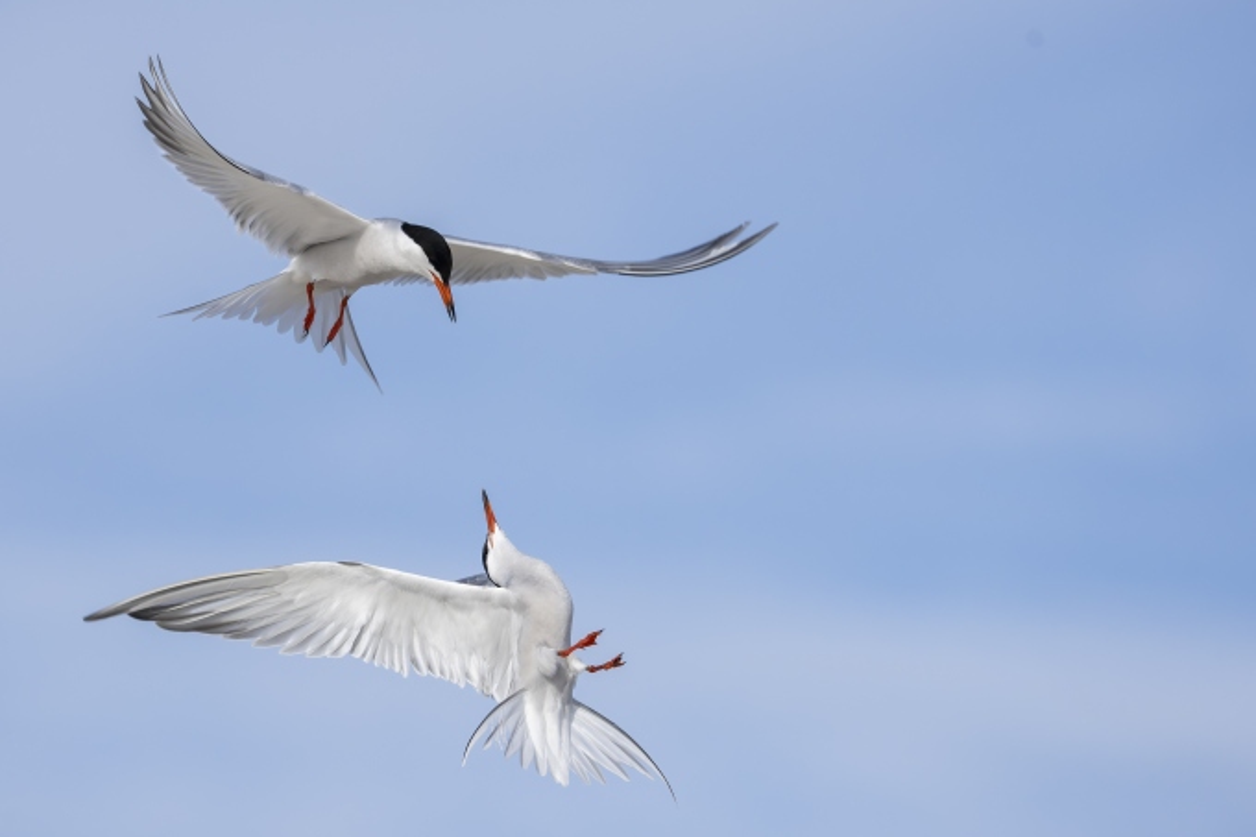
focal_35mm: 669
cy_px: 437
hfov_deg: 3.1
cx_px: 635
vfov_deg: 2.1
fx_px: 23334
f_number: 8
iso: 1600
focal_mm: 569
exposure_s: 1/4000
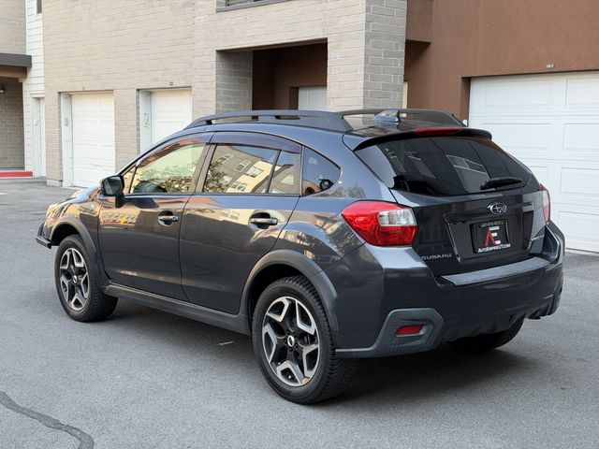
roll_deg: -0.9
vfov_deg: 30.3
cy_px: 224
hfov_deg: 39.7
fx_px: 831
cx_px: 300
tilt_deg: -6.8
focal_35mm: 48
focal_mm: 6.76
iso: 64
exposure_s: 1/322
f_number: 1.78
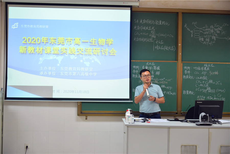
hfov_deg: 38.2
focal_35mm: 52
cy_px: 77
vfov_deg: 26.0
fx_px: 332
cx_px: 115
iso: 1000
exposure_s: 1/80
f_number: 4.5
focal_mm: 52
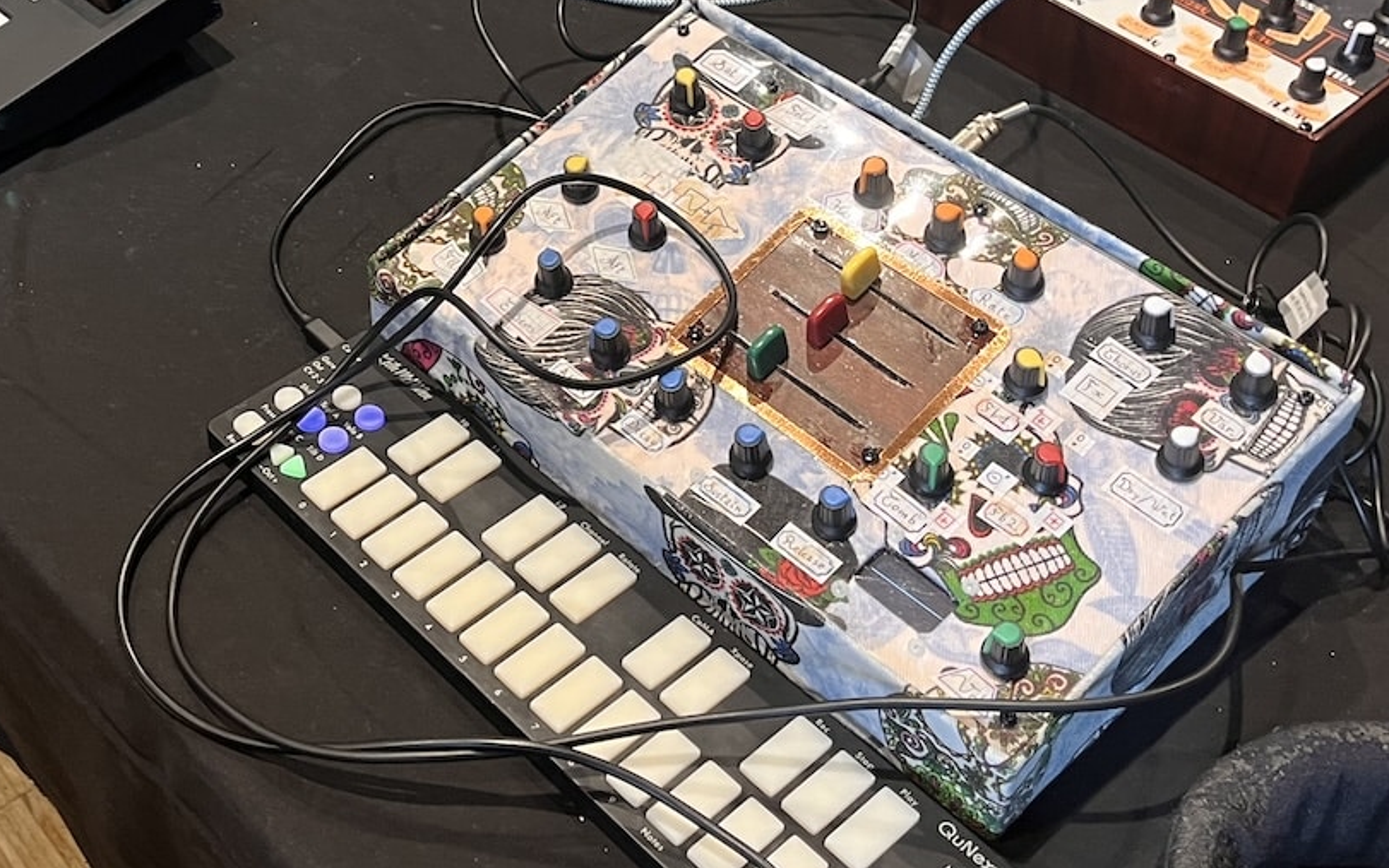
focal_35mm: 51
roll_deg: +1.3
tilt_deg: -40.2
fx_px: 1931
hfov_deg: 39.0
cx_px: 440
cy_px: 189
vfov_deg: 25.0
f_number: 1.6
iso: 125
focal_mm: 5.1
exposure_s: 1/50
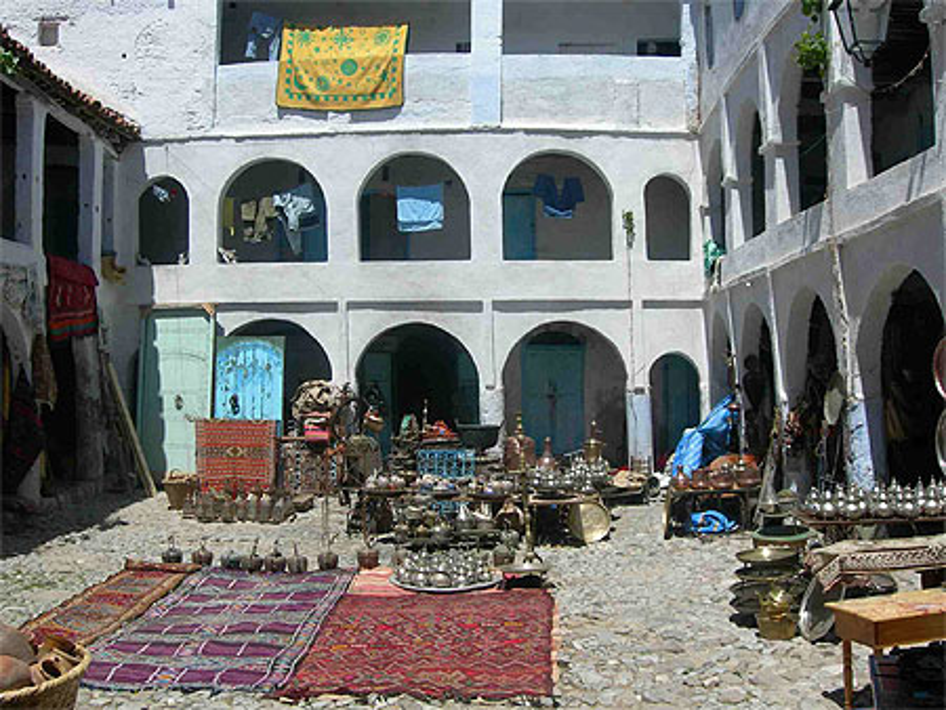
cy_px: 355
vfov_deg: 37.8
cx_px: 473
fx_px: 1039
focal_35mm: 38
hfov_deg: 49.0
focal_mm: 7.8
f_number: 4.8
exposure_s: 1/595
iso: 50
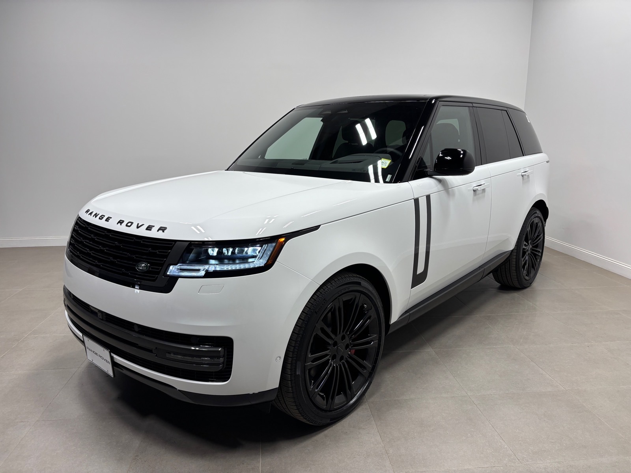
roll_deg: -0.1
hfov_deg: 67.3
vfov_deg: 53.1
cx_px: 316
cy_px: 236
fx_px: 474
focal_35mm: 26
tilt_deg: -14.4
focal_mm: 5.96
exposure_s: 1/336
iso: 50
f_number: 1.6
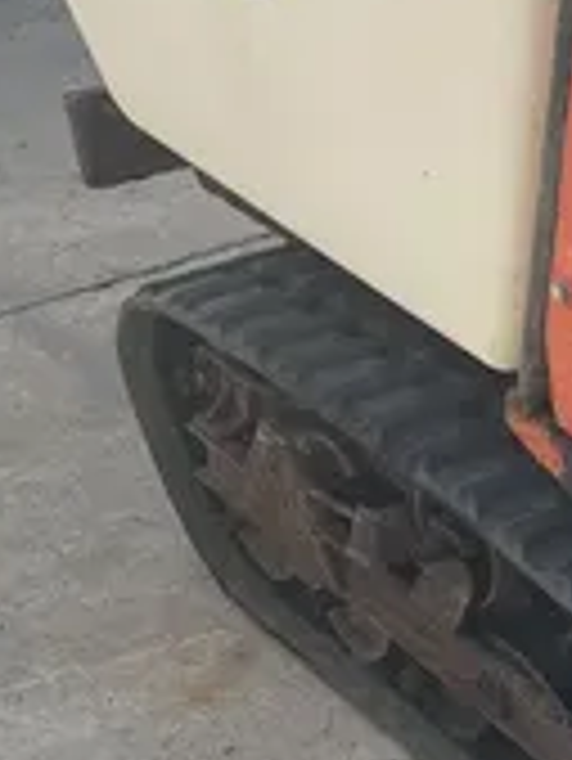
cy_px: 573
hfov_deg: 12.2
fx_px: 2487
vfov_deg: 17.3
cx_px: 959
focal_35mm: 113
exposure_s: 1/903
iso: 32
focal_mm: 4.2
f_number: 1.6
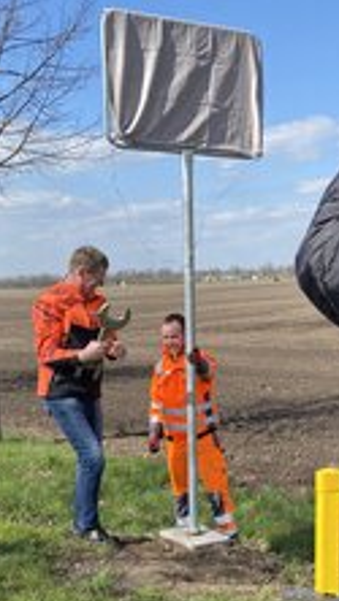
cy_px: 479
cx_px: 244
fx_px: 814
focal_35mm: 51
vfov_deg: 39.0
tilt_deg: -13.2
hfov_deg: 23.3
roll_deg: +2.3
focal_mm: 4.25
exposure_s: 1/1866
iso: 32
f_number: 1.8
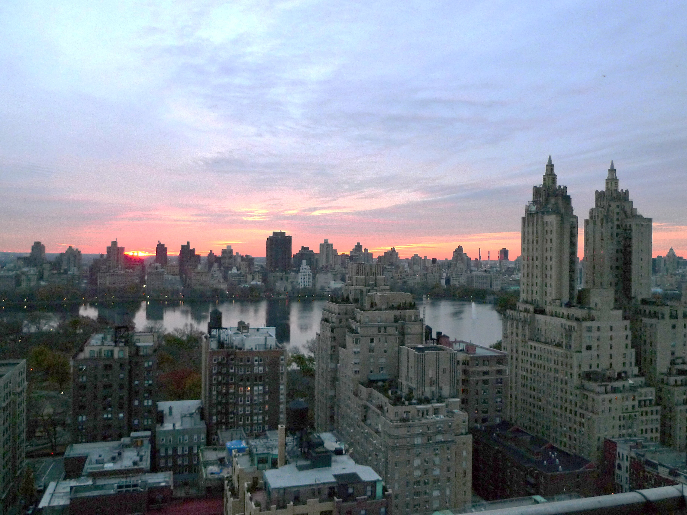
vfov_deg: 46.8
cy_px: 258
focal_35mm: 30
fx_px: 595
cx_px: 344
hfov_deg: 60.0
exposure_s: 1/125
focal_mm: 6.3
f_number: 2.8
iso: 125
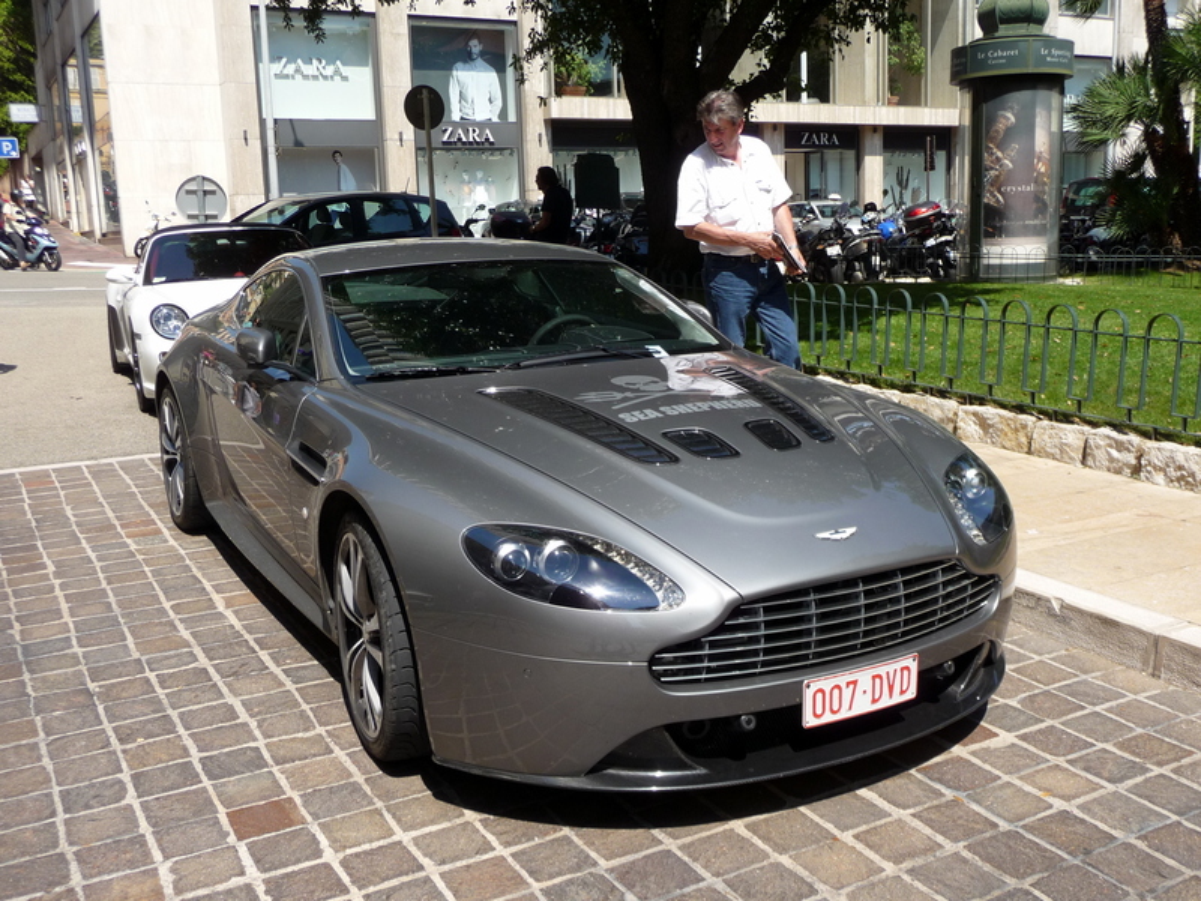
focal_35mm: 34
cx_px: 600
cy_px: 450
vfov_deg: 41.8
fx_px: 1180
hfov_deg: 54.0
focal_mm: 5.6
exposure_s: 1/640
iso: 100
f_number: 3.6
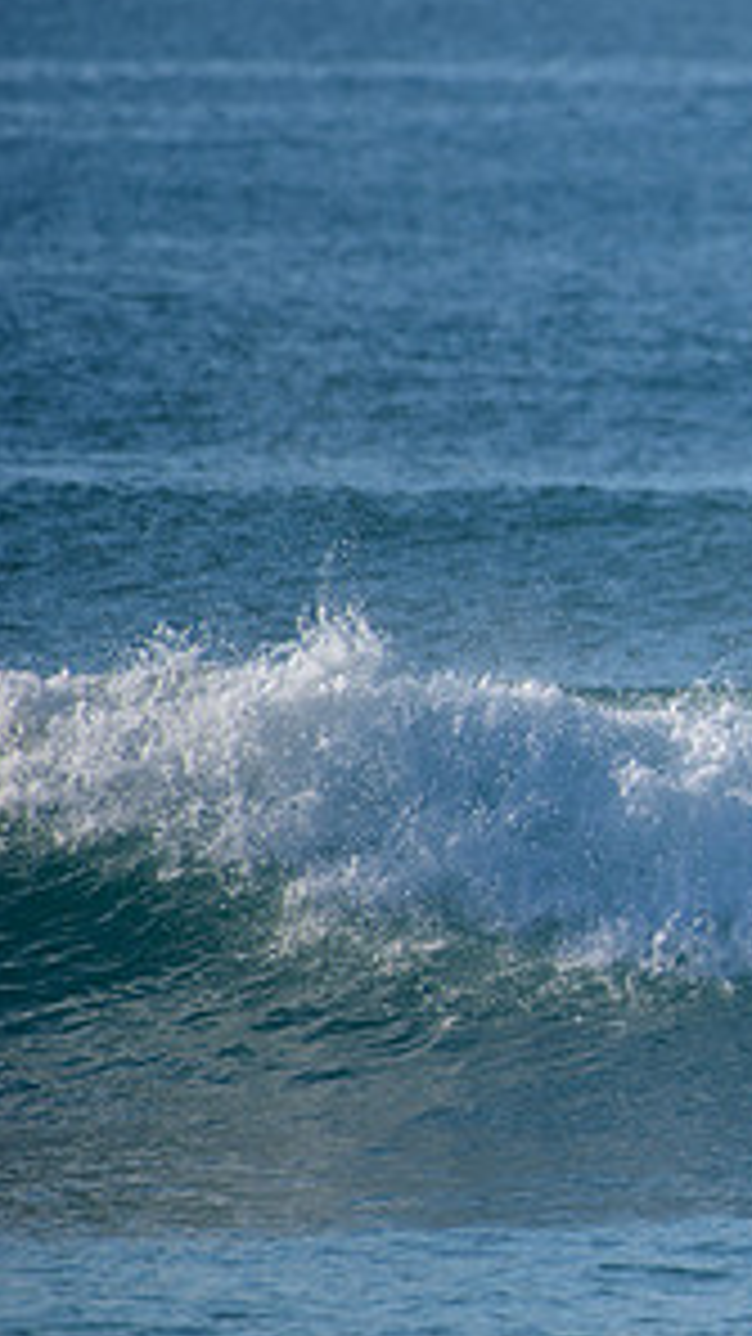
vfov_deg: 2.1
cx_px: 1297
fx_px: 36310
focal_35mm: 1024
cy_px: 659
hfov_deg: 1.2
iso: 200
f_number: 5.6
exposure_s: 1/2000
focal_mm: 500
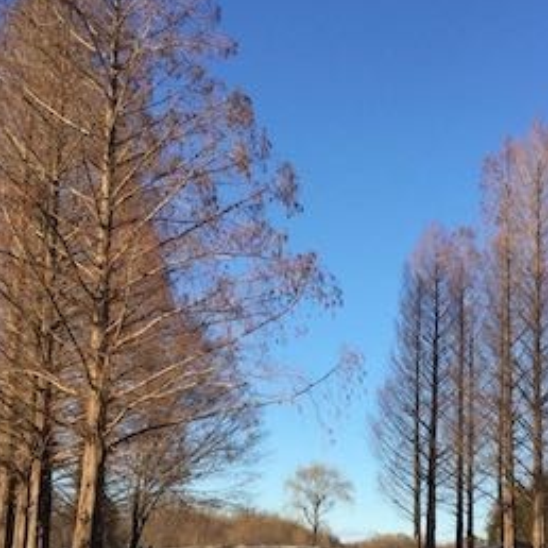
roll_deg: -1.1
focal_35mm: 53
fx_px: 949
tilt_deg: +8.7
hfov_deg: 32.0
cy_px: 345
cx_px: 350
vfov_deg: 32.0
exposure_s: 1/867
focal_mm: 3.3
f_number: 2.4
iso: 25
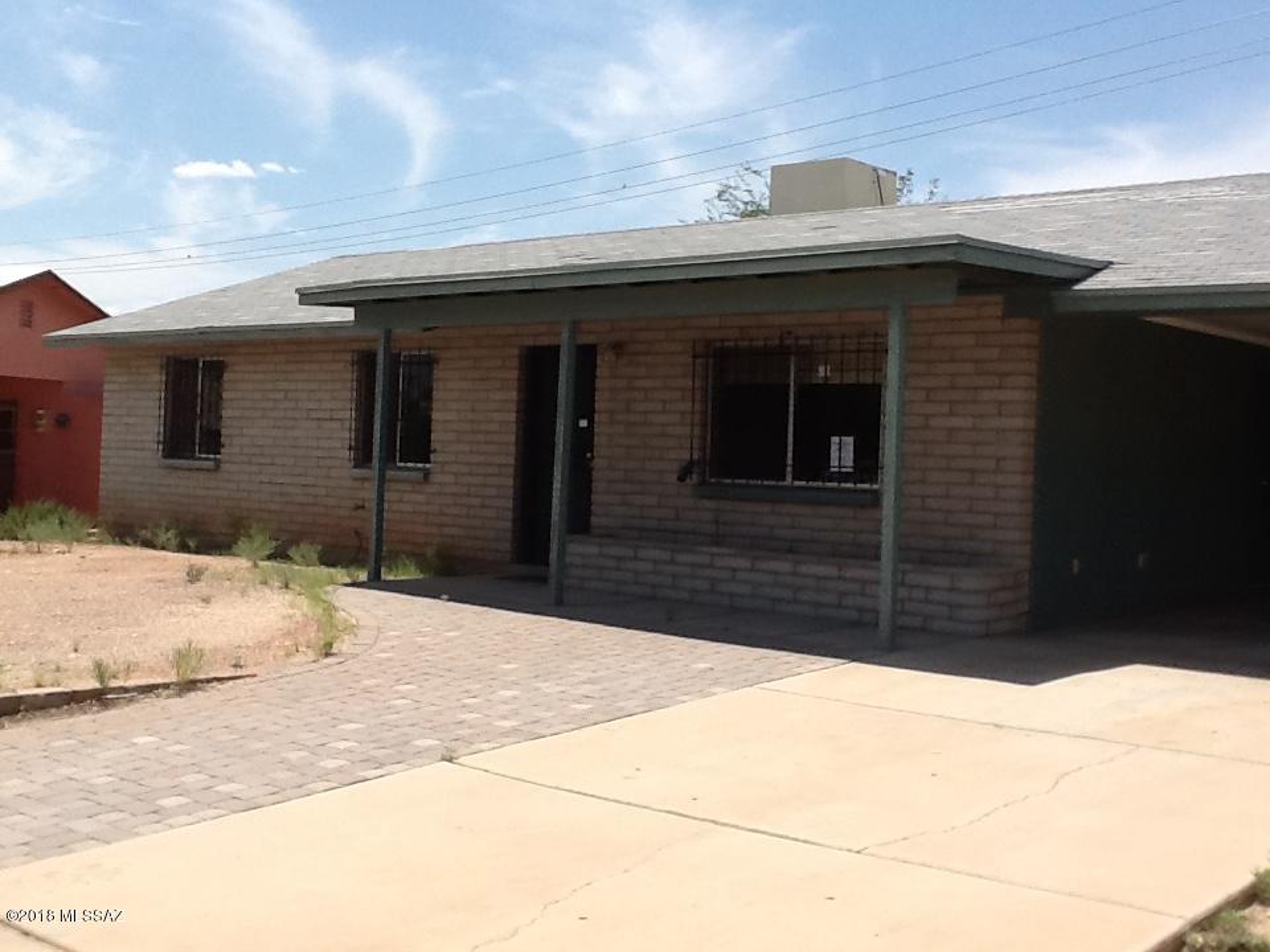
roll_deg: -0.2
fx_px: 1614
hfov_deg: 42.9
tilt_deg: -0.6
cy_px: 476
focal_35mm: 44
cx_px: 635
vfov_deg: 32.9
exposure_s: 1/1783
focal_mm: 2.03
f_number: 2.4
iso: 40
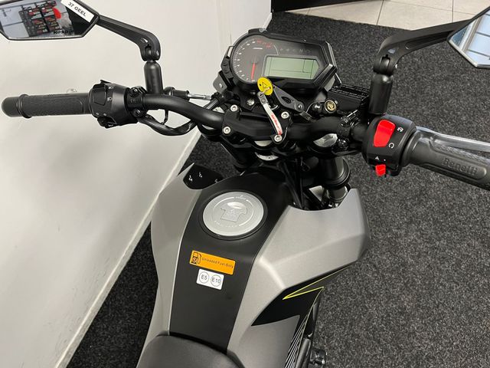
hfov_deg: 67.3
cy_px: 184
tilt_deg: -53.6
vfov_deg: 53.1
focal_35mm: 26
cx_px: 245
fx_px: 368
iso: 160
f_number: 1.6
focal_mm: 5.1
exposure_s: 1/50
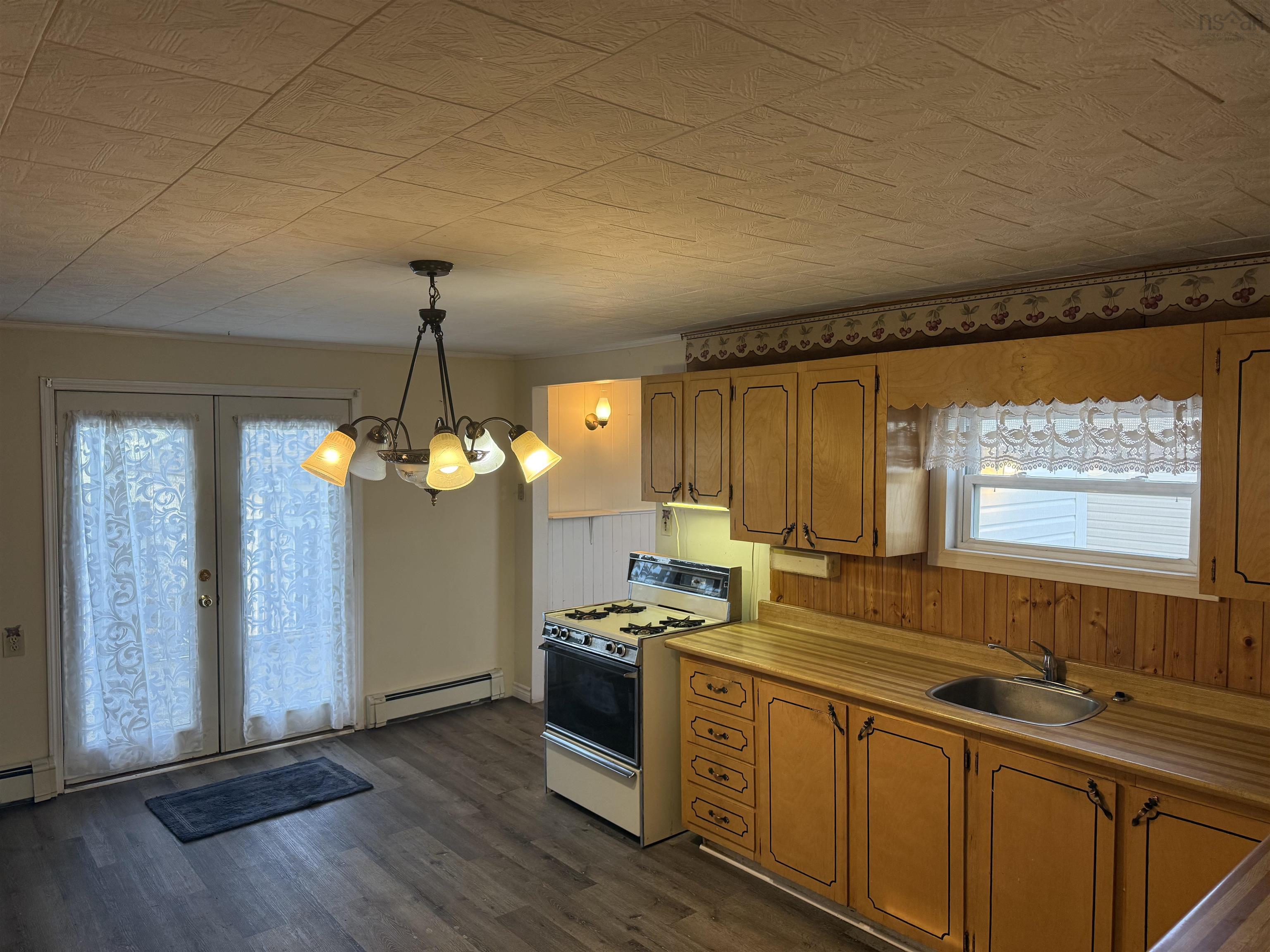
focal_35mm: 24
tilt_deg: -2.7
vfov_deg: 56.8
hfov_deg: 71.6
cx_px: 635
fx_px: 881
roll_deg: -0.5
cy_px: 476
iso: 200
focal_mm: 6.76
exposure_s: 1/120
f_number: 1.78
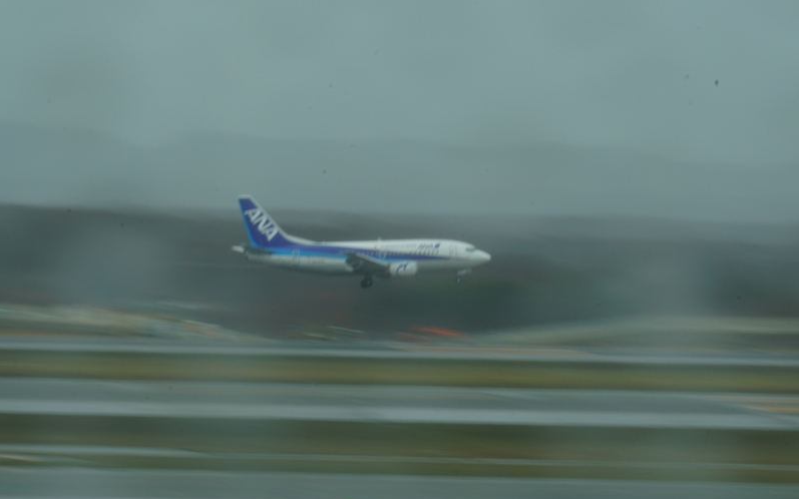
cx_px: 400
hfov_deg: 6.8
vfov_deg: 4.3
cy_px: 266
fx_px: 6685
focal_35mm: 307
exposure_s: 1/15
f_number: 32
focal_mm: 200
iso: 160
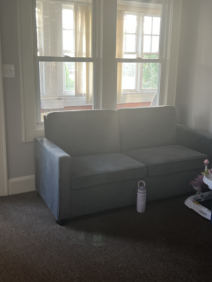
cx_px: 114
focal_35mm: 41
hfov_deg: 35.1
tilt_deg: -12.9
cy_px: 125
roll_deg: -0.5
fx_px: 335
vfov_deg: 45.7
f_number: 1.5
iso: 125
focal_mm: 5.7
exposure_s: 1/60
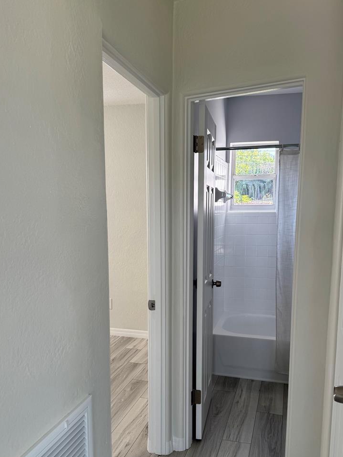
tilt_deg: -9.5
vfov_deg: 59.6
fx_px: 396
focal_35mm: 30
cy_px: 269
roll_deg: +0.5
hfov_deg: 46.8
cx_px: 177
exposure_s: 1/210
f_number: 1.78
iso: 80
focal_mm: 6.76
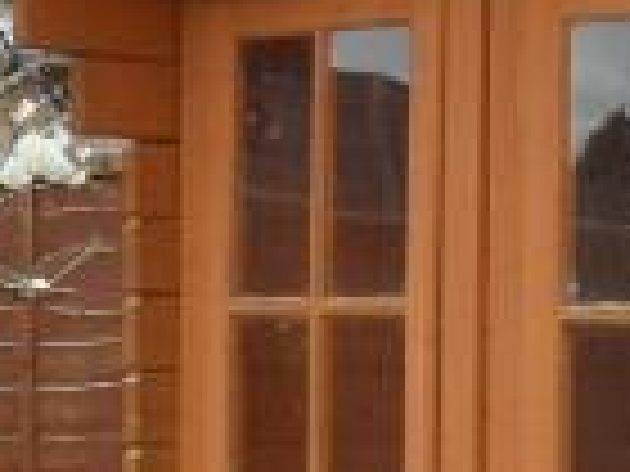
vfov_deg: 8.4
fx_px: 3203
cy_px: 535
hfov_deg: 11.1
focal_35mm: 176
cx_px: 662
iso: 80
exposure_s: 1/350
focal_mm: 3.9
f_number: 3.2
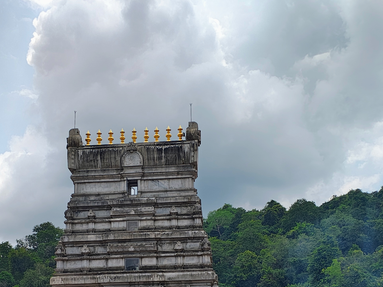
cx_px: 150
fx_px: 586
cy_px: 269
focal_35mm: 53
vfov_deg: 26.4
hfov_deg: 36.0
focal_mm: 5.89
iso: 100
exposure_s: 1/1400
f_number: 1.4
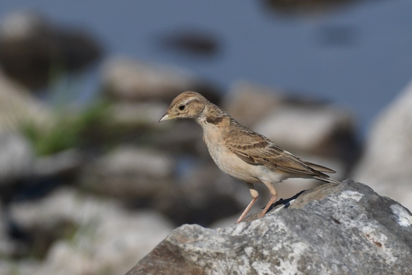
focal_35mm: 750
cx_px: 206
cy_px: 138
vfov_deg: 1.8
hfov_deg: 2.7
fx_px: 8583
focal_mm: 500
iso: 200
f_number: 6.3
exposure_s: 1/1250
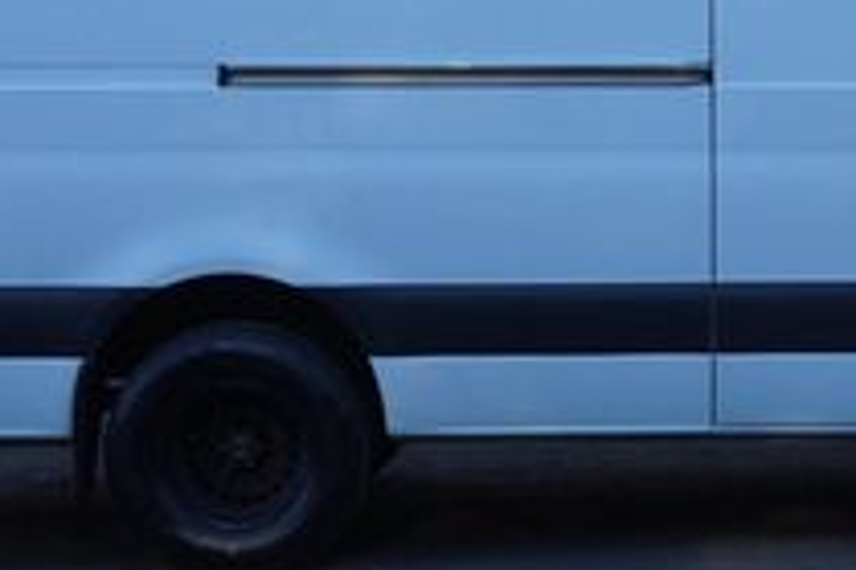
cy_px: 193
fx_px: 2613
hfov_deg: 18.3
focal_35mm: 110
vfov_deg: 12.4
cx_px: 766
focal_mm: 24
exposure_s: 1/250
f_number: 9
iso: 500
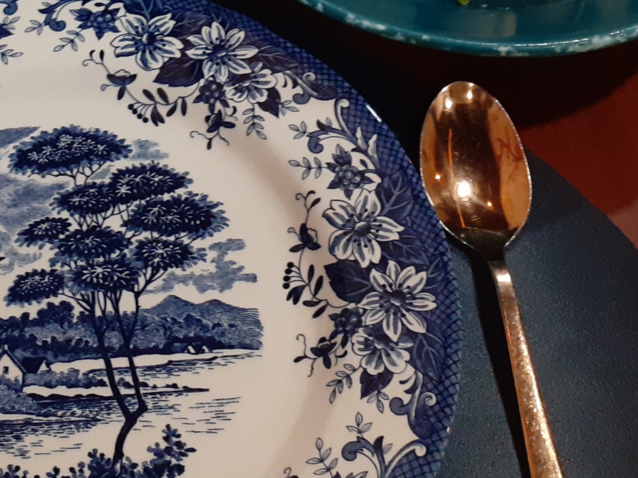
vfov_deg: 20.4
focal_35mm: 69
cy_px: -35
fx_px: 1272
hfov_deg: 27.8
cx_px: 171
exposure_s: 1/25
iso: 250
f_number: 1.9
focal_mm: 3.6
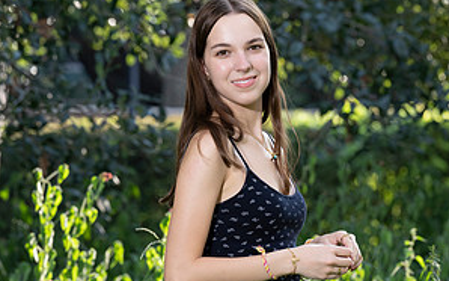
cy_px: 184
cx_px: 224
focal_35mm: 308
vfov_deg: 4.3
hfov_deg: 6.8
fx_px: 3767
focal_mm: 200
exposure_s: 1/200
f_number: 8
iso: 640
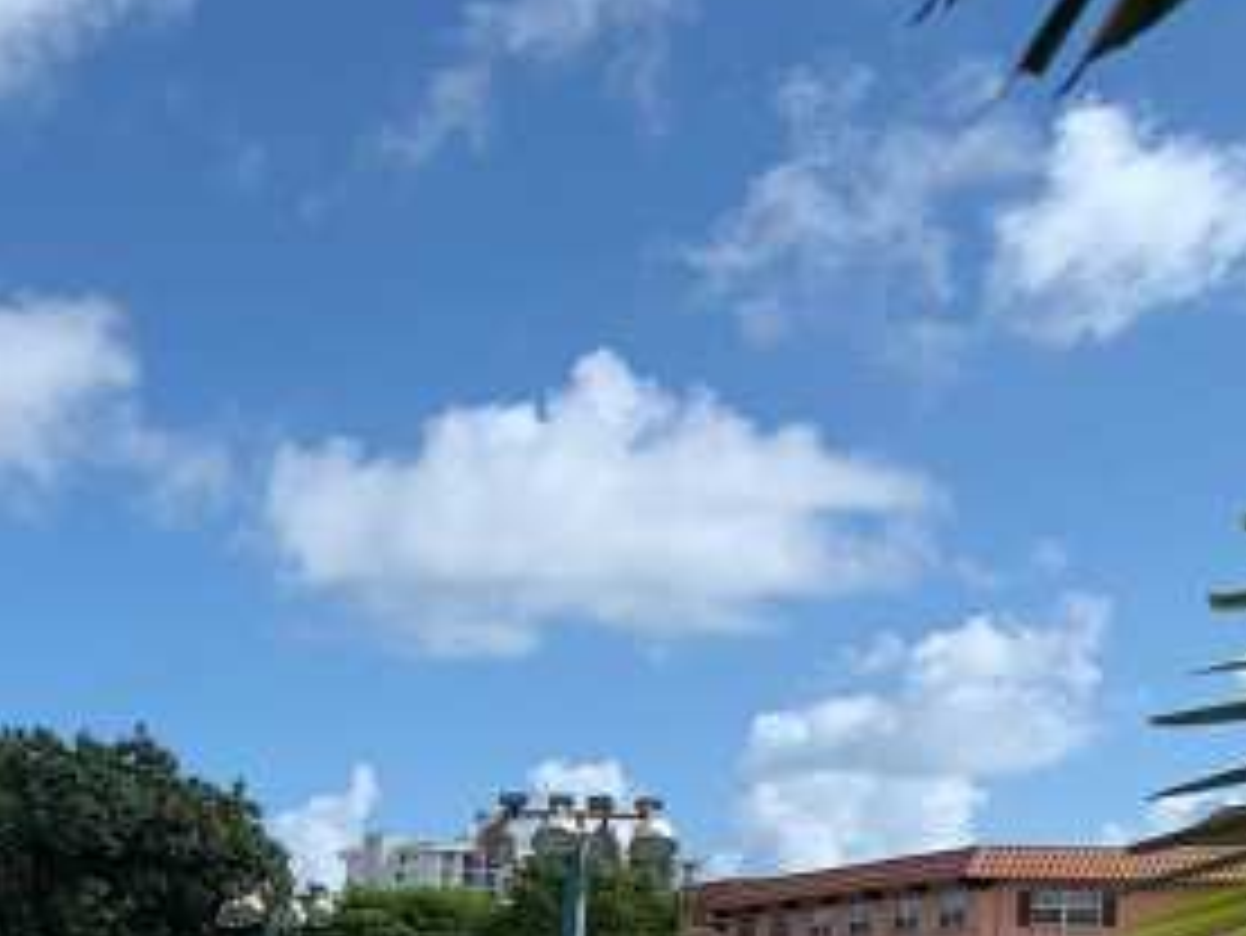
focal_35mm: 75
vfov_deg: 18.0
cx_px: -373
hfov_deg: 23.1
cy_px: 1305
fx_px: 2701
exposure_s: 1/2421
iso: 25
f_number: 1.8
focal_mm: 4.25
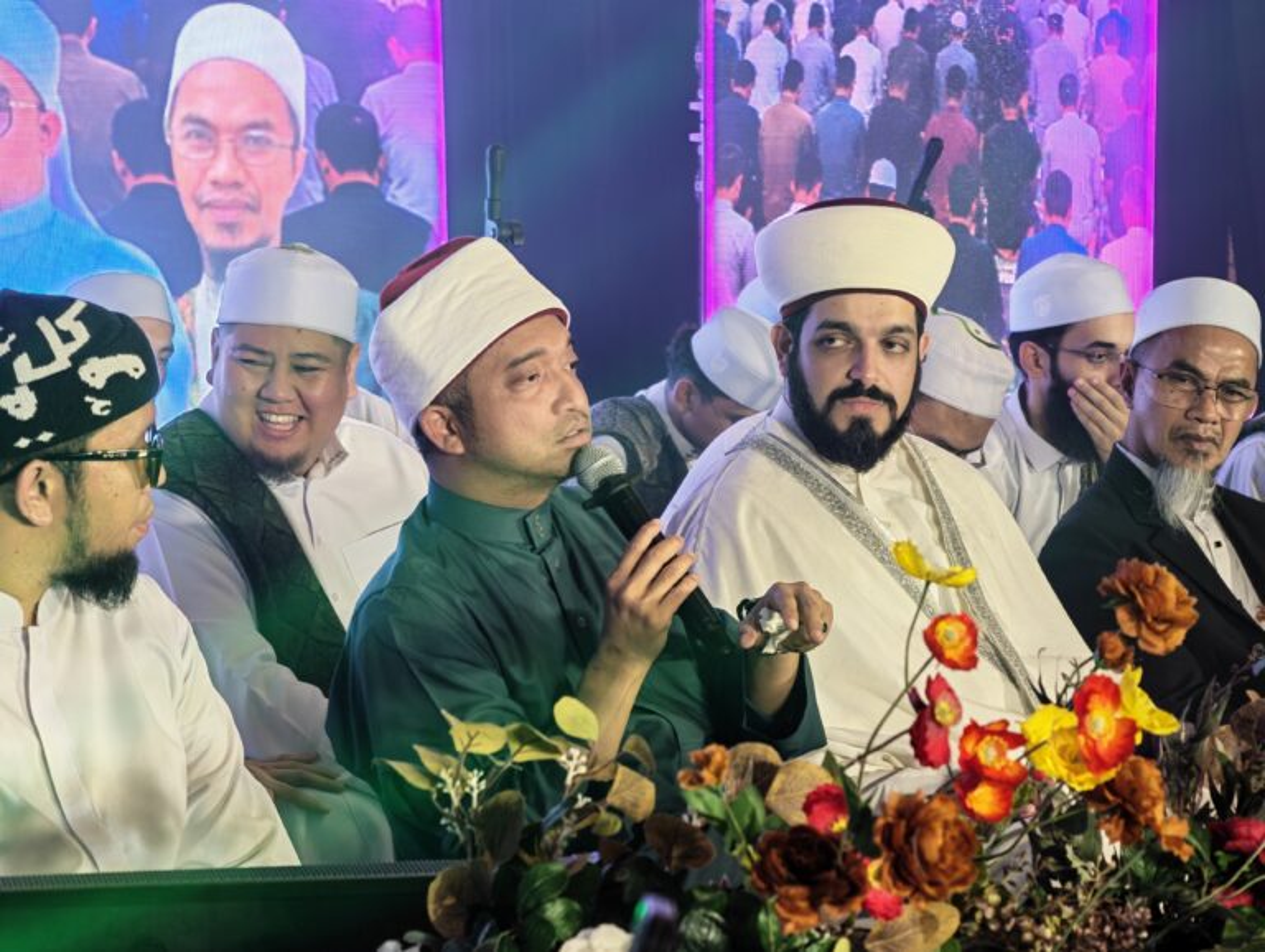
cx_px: 632
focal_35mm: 130
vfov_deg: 11.4
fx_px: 4757
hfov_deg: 15.1
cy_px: 476
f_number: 2.6
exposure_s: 1/100
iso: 640
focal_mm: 22.48
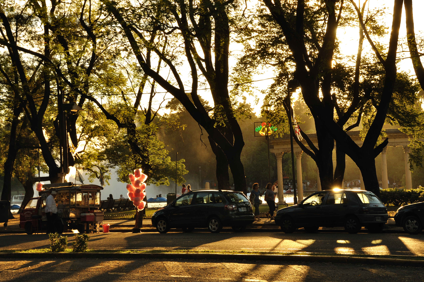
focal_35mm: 82
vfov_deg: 16.5
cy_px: 141
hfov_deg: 24.6
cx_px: 212
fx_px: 970
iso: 200
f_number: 11
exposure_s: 1/80
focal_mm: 55
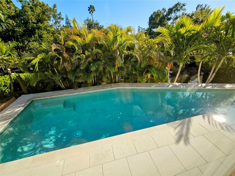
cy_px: 88
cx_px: 118
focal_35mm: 13
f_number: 2.2
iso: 50
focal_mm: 2.2
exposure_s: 1/986
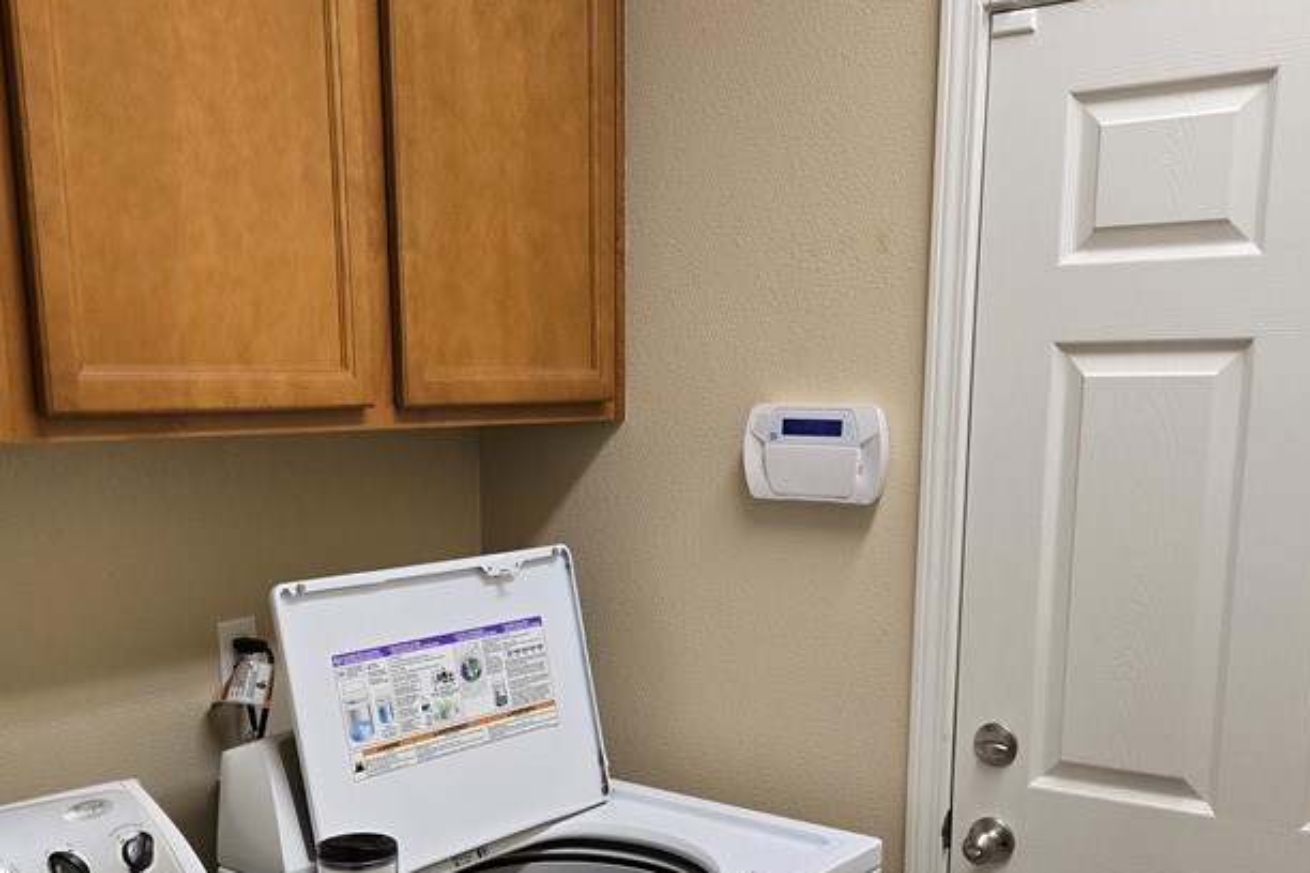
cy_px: 665
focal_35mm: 40
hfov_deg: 48.4
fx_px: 1455
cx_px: 616
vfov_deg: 32.7
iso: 125
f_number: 1.8
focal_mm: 5.4
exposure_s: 1/120
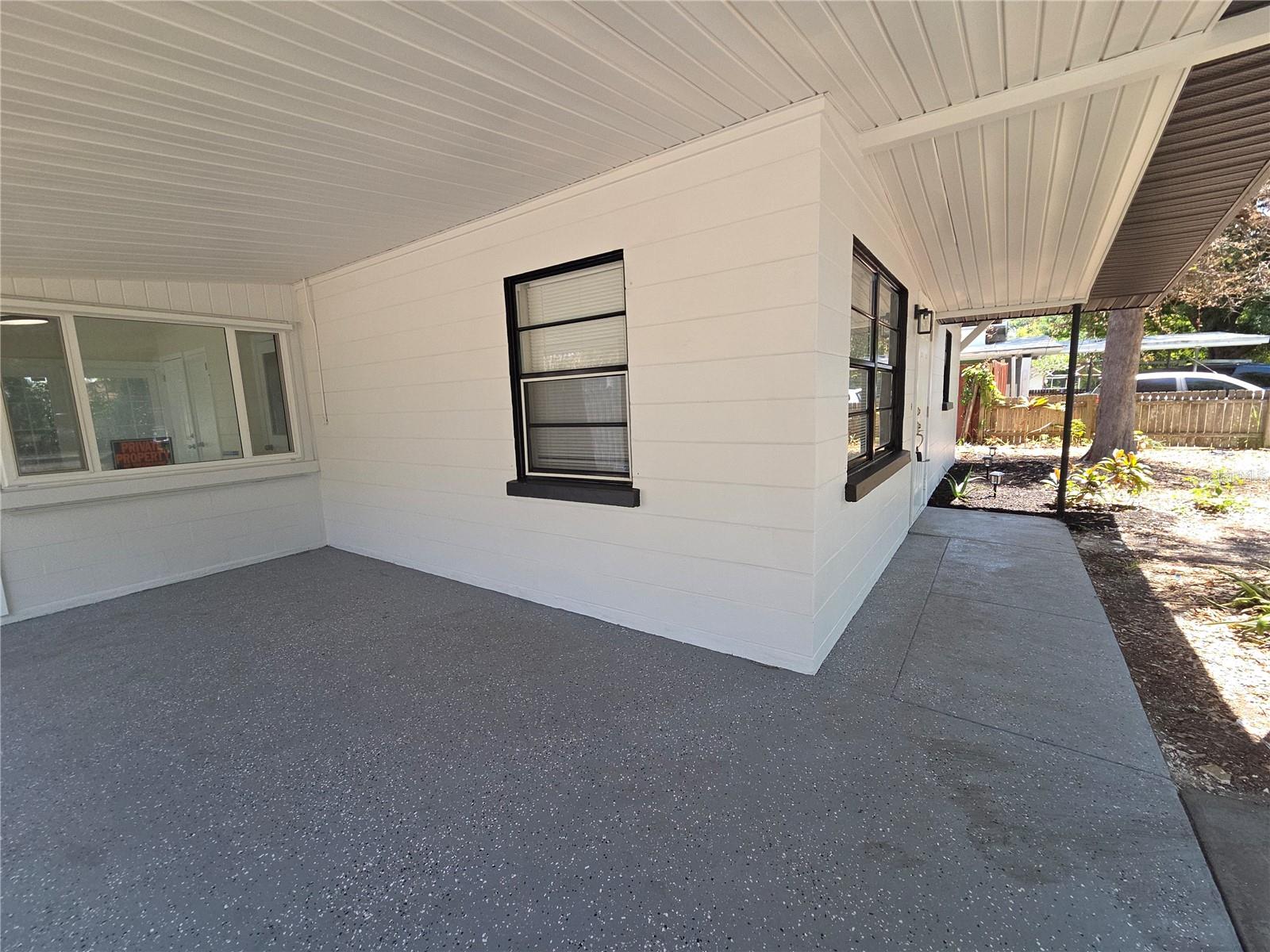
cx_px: 635
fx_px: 477
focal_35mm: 13
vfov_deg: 89.9
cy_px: 476
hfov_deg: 106.2
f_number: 2.2
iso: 50
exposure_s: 1/204
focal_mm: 2.2
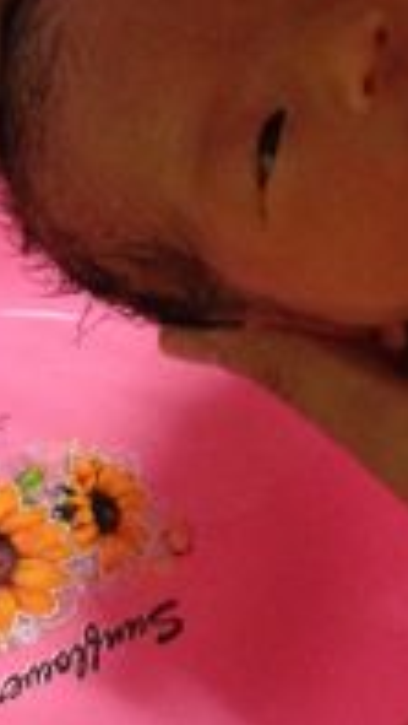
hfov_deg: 10.4
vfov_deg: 18.3
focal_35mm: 117
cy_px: 438
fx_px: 2247
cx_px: 217
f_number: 2.4
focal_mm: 4.12
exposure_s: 1/20
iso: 250
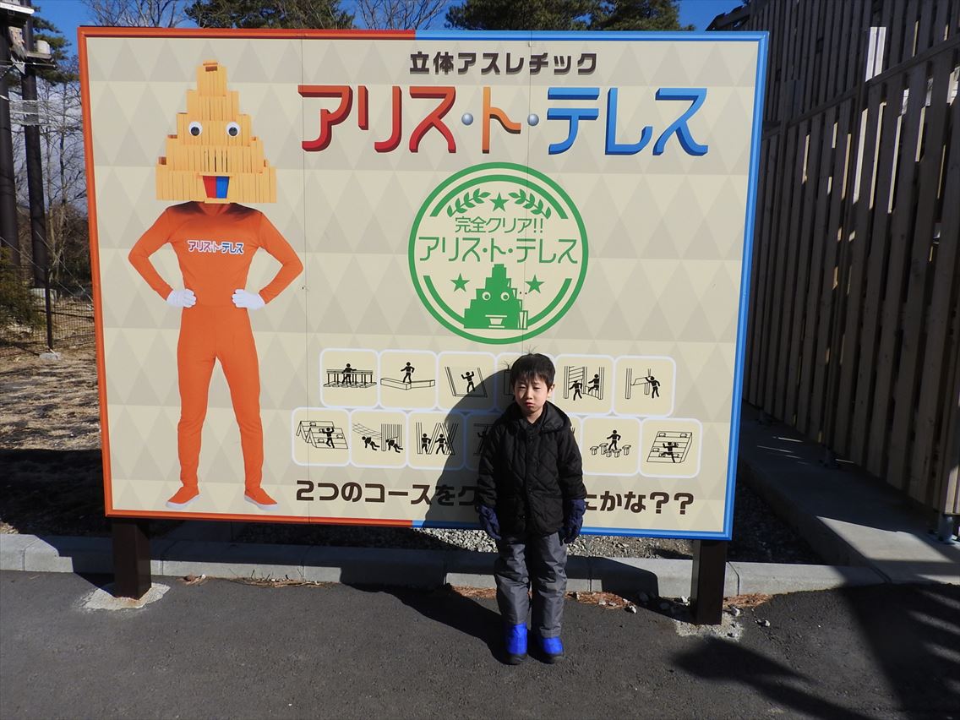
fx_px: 666
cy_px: 360
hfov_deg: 71.6
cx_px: 480
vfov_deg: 56.8
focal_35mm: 24
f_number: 3.8
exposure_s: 1/1600
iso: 100
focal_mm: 4.3
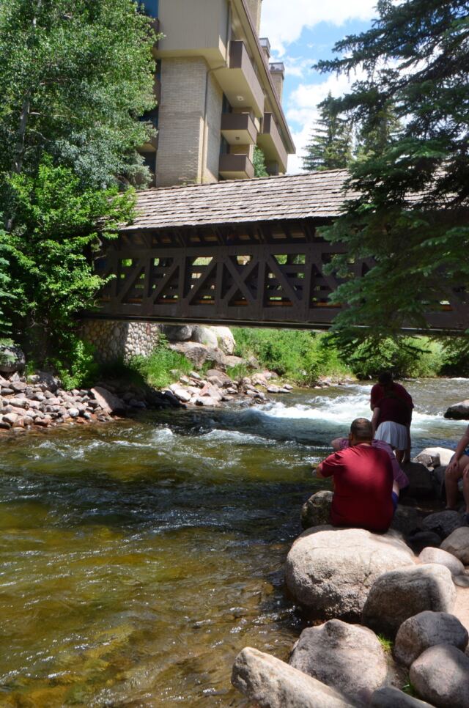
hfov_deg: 39.8
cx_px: 234
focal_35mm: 33
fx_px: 648
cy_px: 354
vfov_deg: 57.3
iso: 200
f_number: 16
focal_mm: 22
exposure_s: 1/80
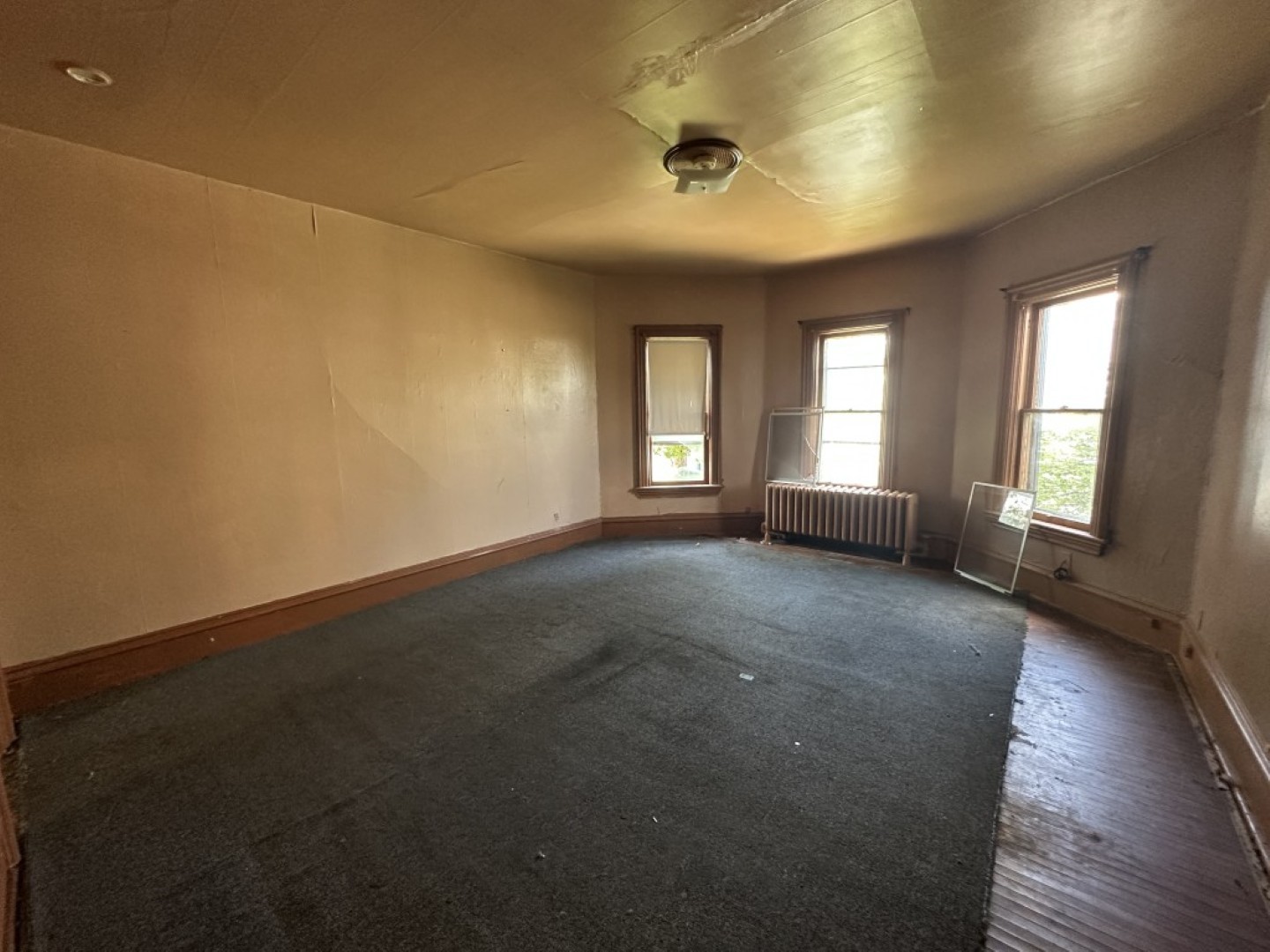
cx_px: 635
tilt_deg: -7.0
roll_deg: +1.3
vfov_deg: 85.7
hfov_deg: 102.1
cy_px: 476
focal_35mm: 14
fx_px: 514
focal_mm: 2.22
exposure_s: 1/65
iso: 320
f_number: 2.2
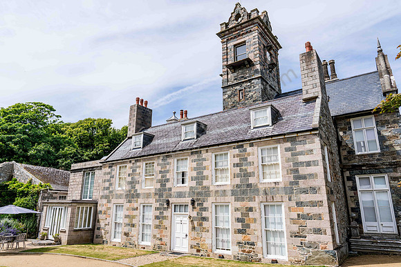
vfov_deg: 53.2
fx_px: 267
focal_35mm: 24
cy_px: 134
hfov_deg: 73.7
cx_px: 200
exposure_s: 1/320
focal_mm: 24
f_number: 8
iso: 160
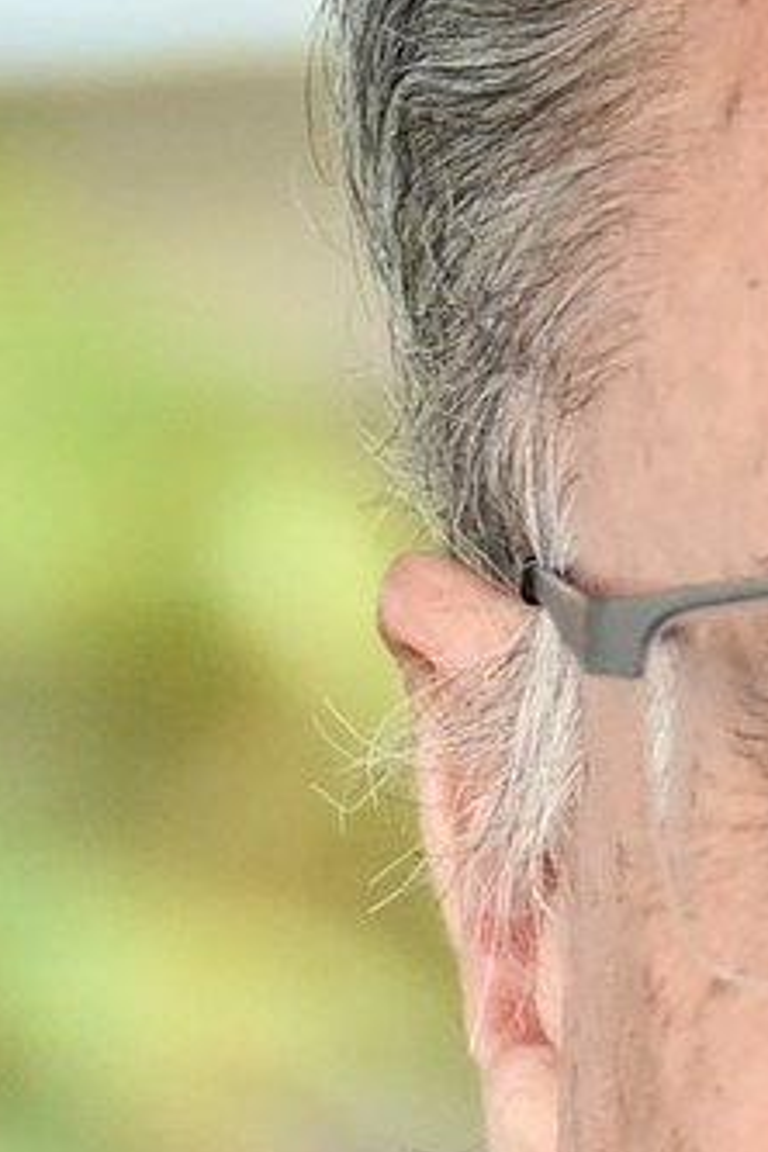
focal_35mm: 216
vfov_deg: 9.2
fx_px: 6911
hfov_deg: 6.2
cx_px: 1422
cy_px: 1839
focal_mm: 48
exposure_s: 1/200
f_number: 3.2
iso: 640
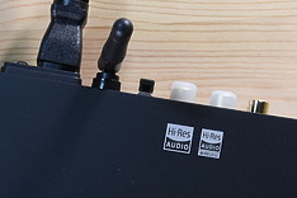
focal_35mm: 260
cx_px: 18
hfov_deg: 7.9
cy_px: 327
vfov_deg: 5.2
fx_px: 2145
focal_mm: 52
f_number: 6.3
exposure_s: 1/100
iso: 1000
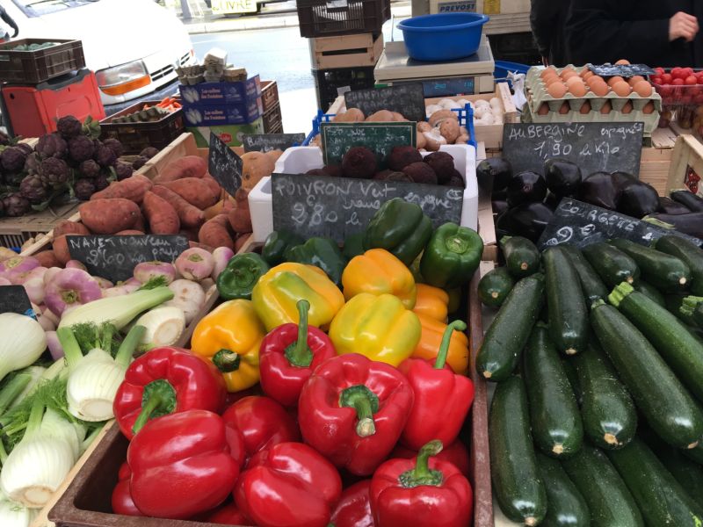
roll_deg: +6.8
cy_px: 264
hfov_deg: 61.7
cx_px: 352
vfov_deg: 48.2
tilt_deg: -27.6
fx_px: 589
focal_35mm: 29
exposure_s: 1/100
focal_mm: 4.15
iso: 40
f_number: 2.2
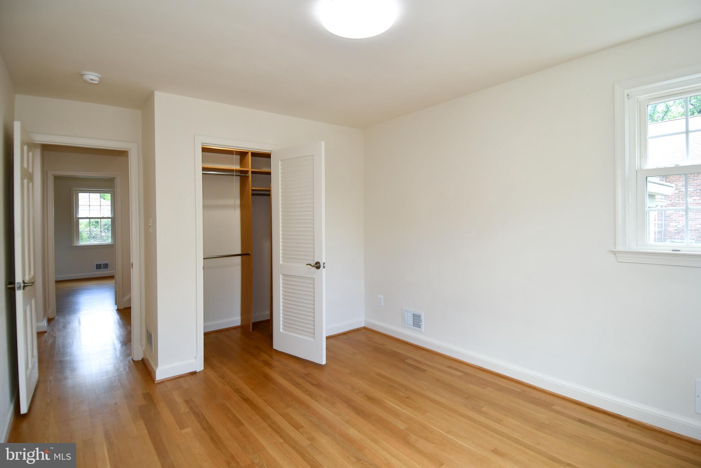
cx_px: 350
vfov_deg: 67.4
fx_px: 350
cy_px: 234
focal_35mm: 18
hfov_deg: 90.0
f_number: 4.5
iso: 200
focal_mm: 12
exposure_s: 1/80
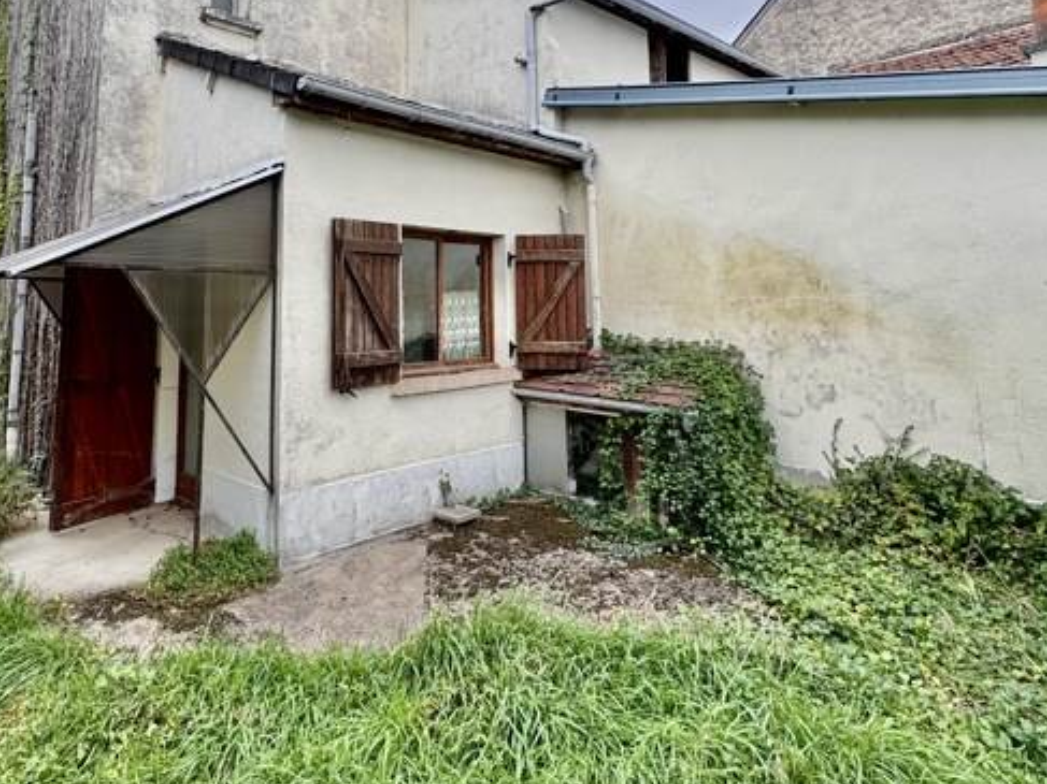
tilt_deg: +6.8
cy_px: 219
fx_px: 695
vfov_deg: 56.6
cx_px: 439
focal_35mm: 23
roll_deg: +0.8
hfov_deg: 73.4
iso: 40
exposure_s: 1/231
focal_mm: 2.22
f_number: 2.2
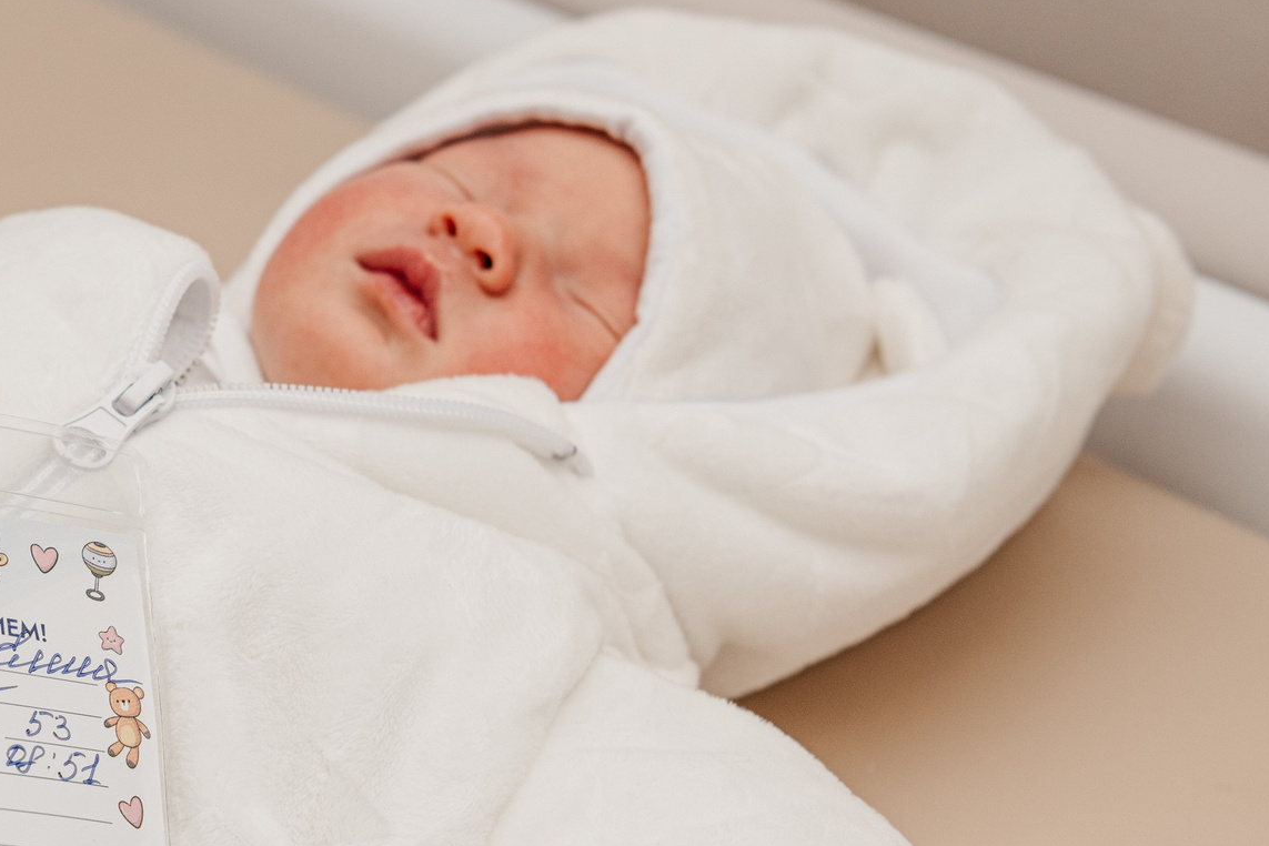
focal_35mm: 103
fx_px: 3630
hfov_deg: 19.6
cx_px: 260
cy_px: 375
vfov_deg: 13.3
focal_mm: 46
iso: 400
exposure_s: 1/160
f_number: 5.6
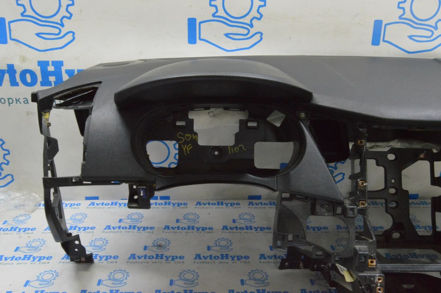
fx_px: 422
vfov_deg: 38.3
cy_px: 146
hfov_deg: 55.1
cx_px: 220
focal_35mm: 34
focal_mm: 23
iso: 6400
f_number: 20
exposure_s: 1/15
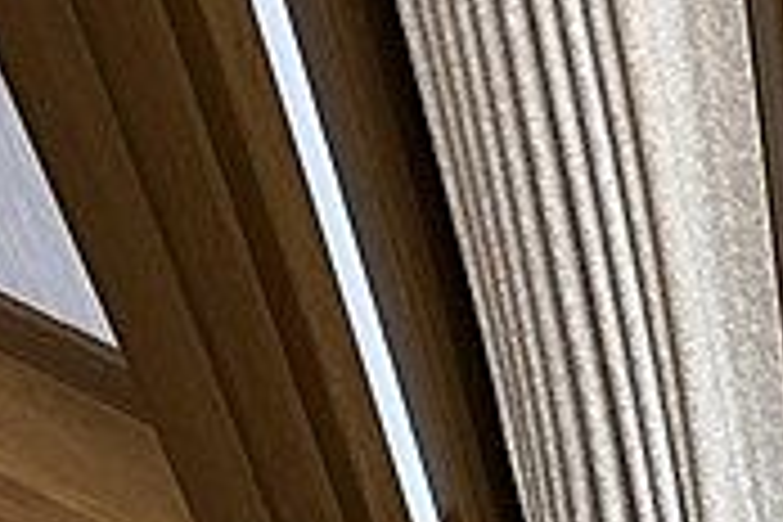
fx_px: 2327
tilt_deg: -46.6
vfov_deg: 12.6
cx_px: 1102
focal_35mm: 107
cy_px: -14
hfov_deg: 17.5
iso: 50
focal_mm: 3.99
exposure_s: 1/17
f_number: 1.8
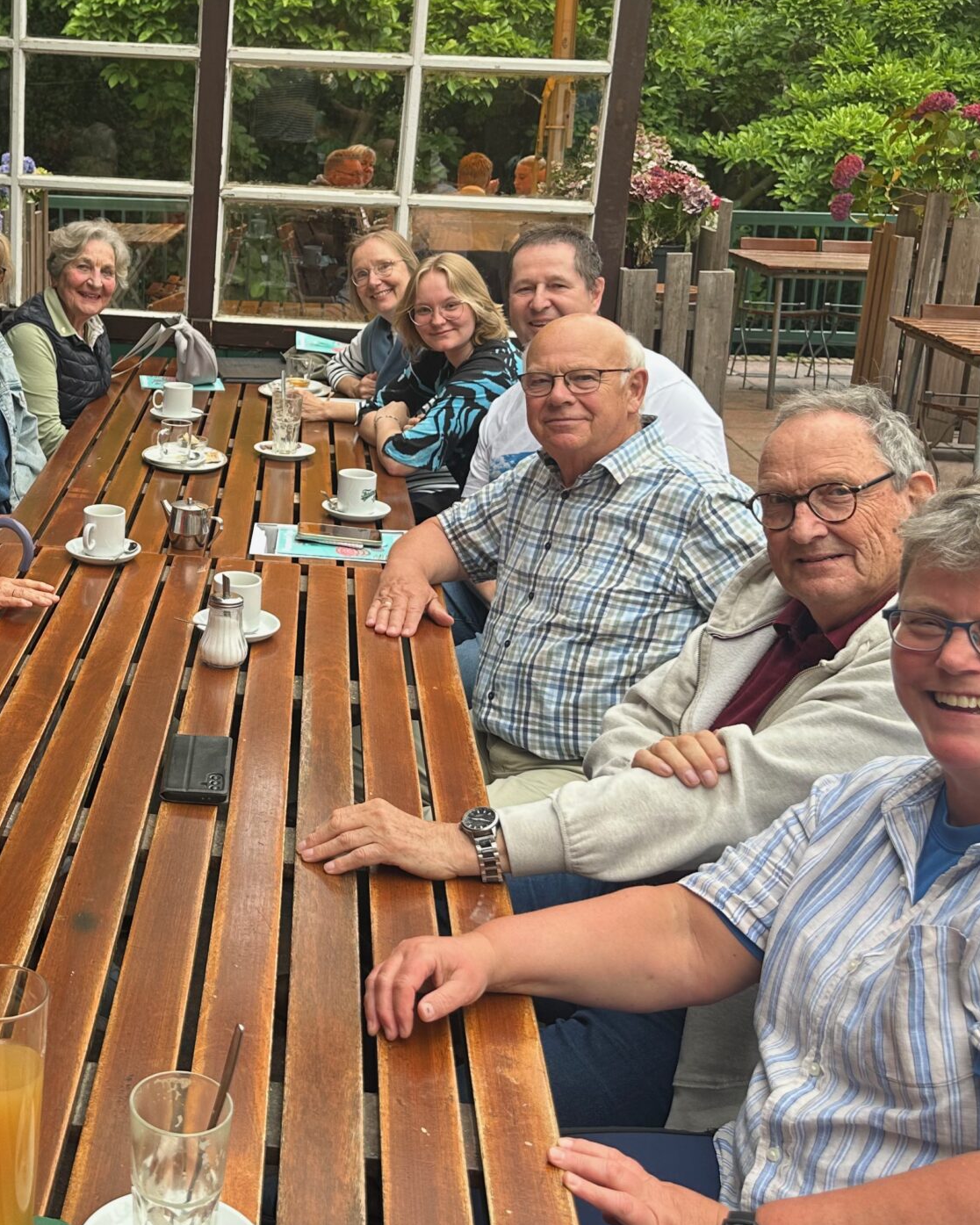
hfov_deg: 33.4
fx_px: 1559
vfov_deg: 42.5
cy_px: 441
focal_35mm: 43
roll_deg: -1.5
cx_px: 139
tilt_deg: -13.6
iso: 64
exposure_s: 1/139
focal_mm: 6.86
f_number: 1.78
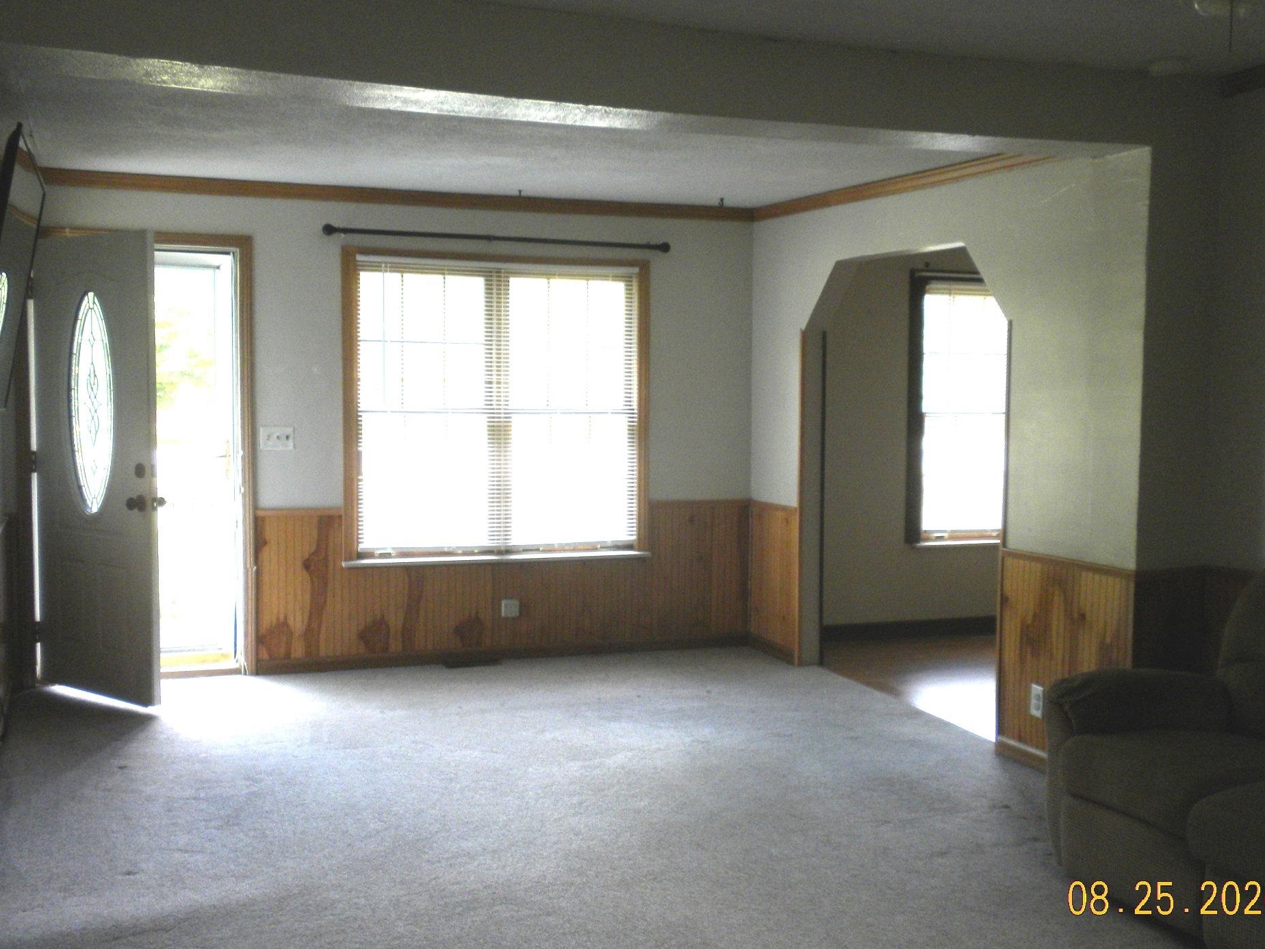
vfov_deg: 35.1
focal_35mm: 41
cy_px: 482
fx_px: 1498
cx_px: 667
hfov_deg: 45.8
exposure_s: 1/61.2
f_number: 3.5
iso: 129
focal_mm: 6.6
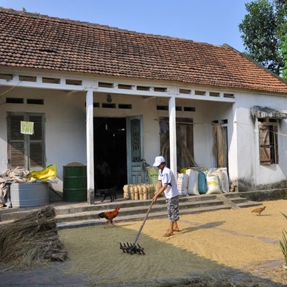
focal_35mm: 47
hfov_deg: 35.7
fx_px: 441
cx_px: 190
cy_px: 141
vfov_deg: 36.1
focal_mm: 24
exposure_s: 1/1000
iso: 200
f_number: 5
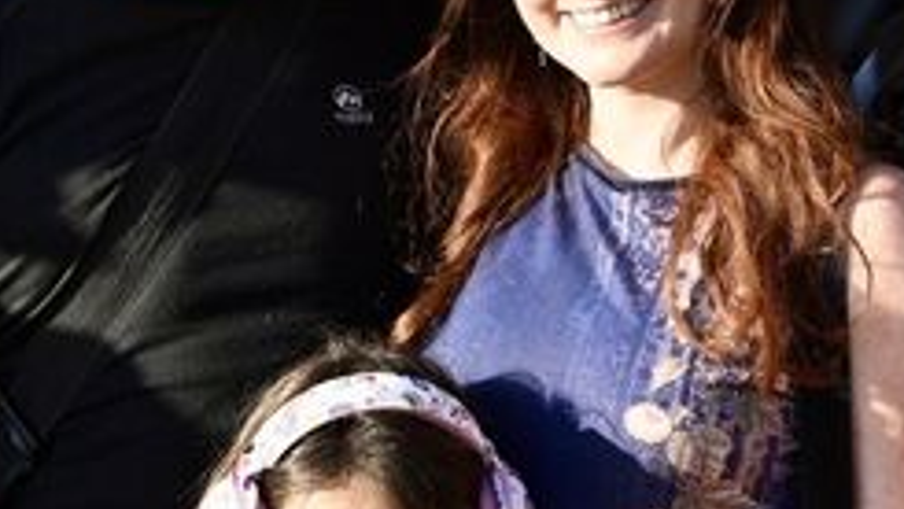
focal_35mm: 149
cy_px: 195
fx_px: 3573
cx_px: -240
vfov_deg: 8.1
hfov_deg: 13.9
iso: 125
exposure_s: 1/800
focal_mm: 29
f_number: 3.2
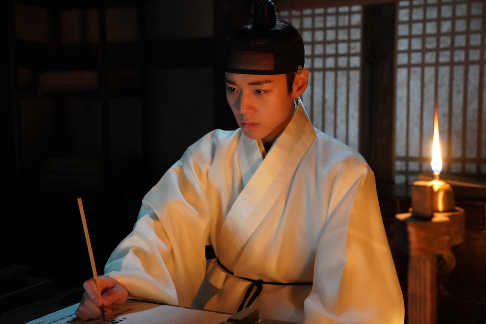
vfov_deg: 26.0
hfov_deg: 38.2
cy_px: 162
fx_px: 702
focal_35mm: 52
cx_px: 243
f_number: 3.2
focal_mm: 52
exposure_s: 1/60
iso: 10000
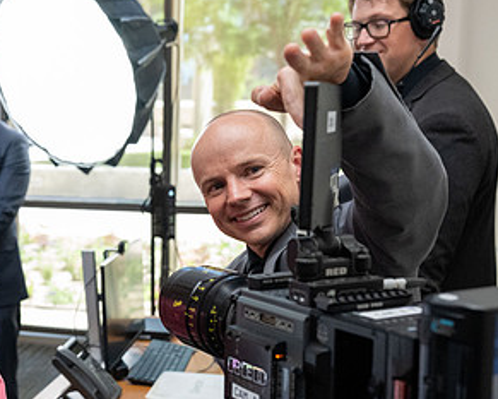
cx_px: 74
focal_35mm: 58
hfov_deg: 31.3
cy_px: 225
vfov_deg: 26.2
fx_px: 855
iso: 4000
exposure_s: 1/200
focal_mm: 31
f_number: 4
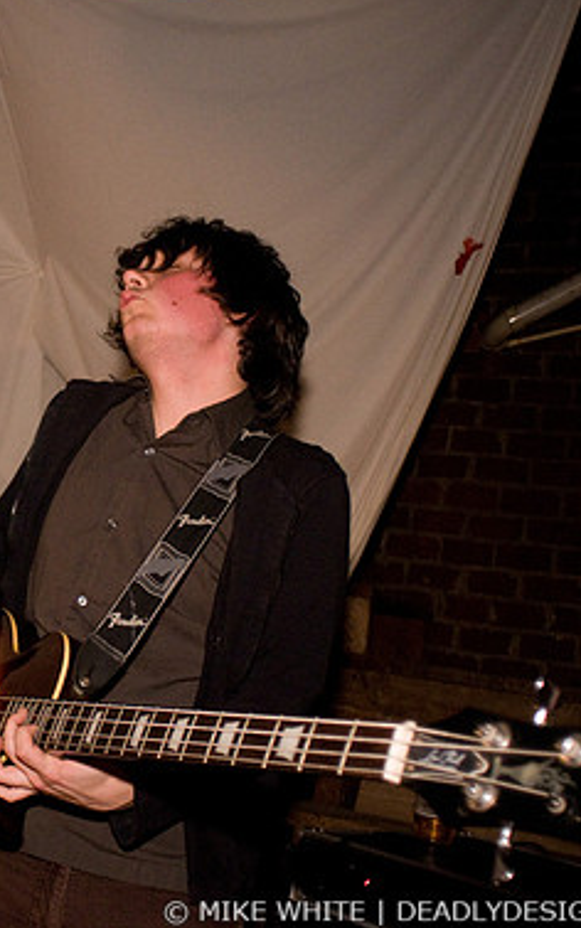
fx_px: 1189
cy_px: 459
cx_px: -5
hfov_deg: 26.0
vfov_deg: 42.6
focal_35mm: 47
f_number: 2.8
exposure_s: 1/50
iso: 1250
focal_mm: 20
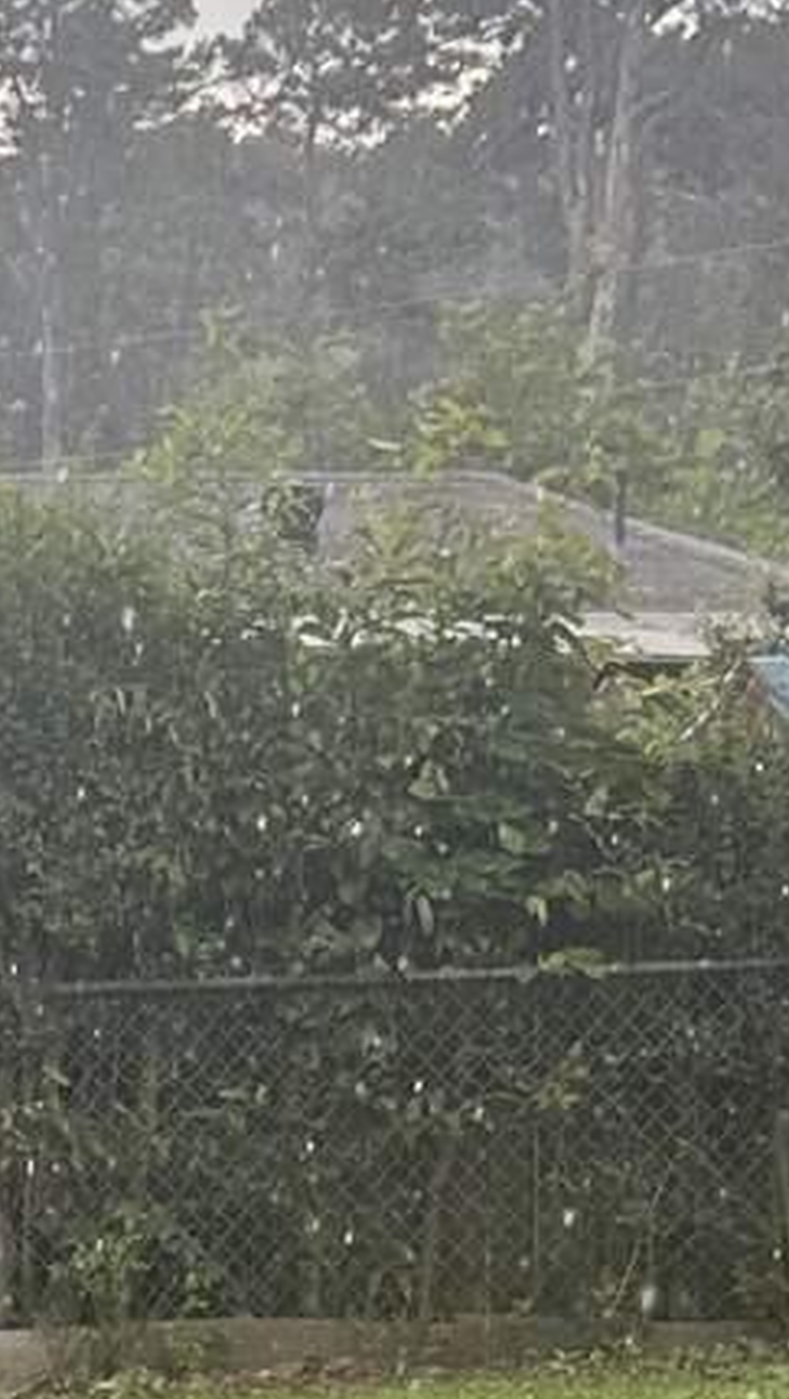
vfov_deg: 13.4
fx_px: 5641
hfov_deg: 7.9
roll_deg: +0.6
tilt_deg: -16.6
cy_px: 1996
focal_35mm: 152
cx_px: -245
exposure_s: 1/367
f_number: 1.5
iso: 50
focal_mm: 5.7
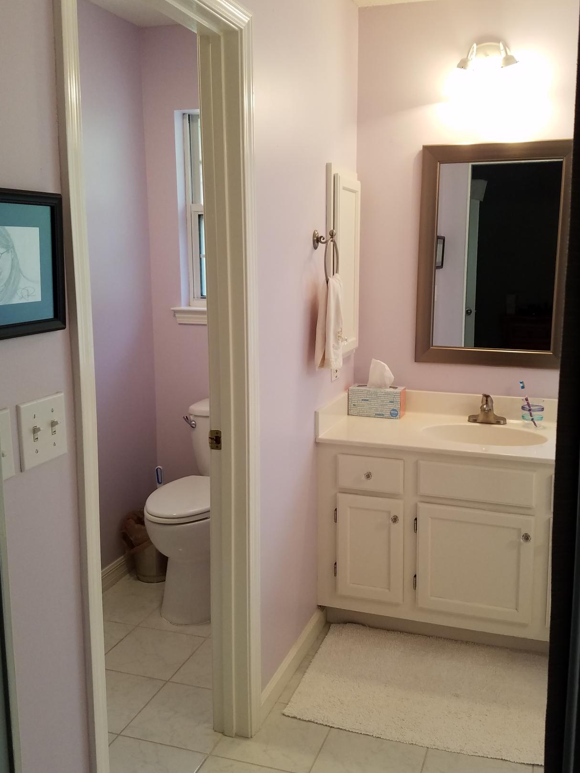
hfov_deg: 44.0
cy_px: 369
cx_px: 343
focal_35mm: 32
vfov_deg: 56.8
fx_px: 715
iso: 125
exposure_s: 1/60
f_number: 1.7
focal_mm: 4.2
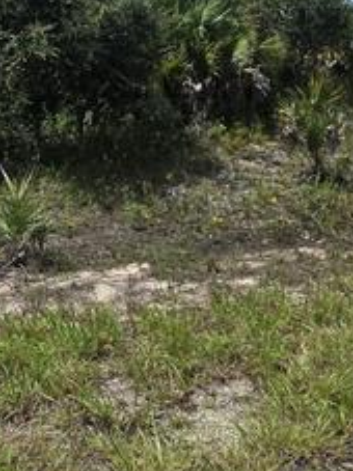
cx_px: 145
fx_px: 599
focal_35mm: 44
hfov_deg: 32.8
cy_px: 127
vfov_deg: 41.9
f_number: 2.2
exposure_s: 1/3255
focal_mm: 2.2
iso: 50
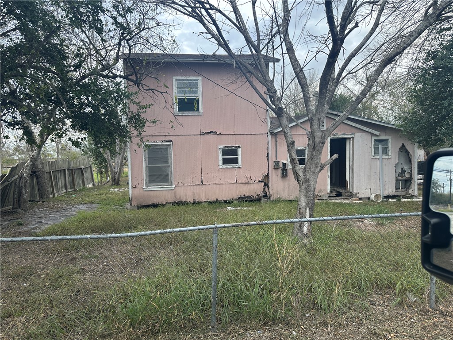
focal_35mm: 24
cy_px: 170
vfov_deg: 56.8
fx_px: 314
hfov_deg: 71.6
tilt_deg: -2.1
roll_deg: +0.9
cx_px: 226
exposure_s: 1/454
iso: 80
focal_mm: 6.86
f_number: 1.78
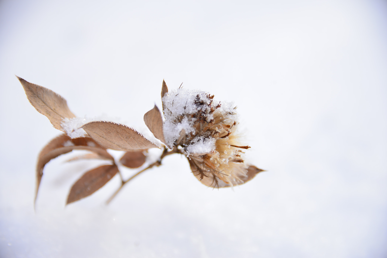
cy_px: 129
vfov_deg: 4.6
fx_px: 3226
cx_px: 194
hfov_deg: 6.9
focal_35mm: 300
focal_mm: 300
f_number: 5.6
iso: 160
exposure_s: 1/125
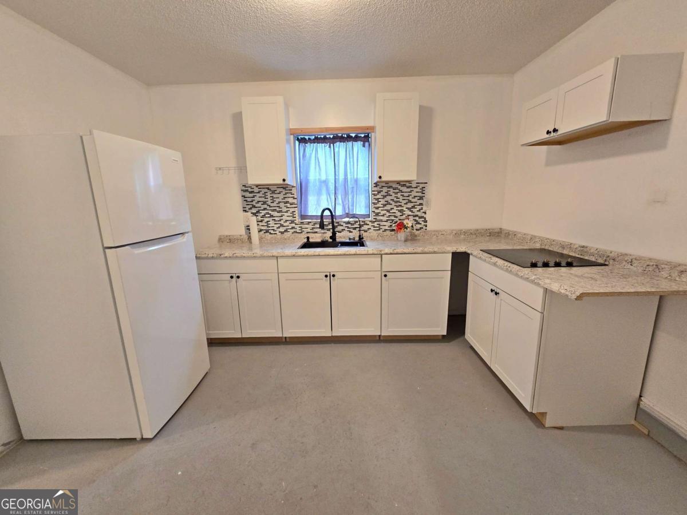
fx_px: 258
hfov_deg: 106.2
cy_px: 258
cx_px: 344
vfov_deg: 89.9
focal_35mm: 13
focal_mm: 2.2
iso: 320
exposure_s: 1/60
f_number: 2.2
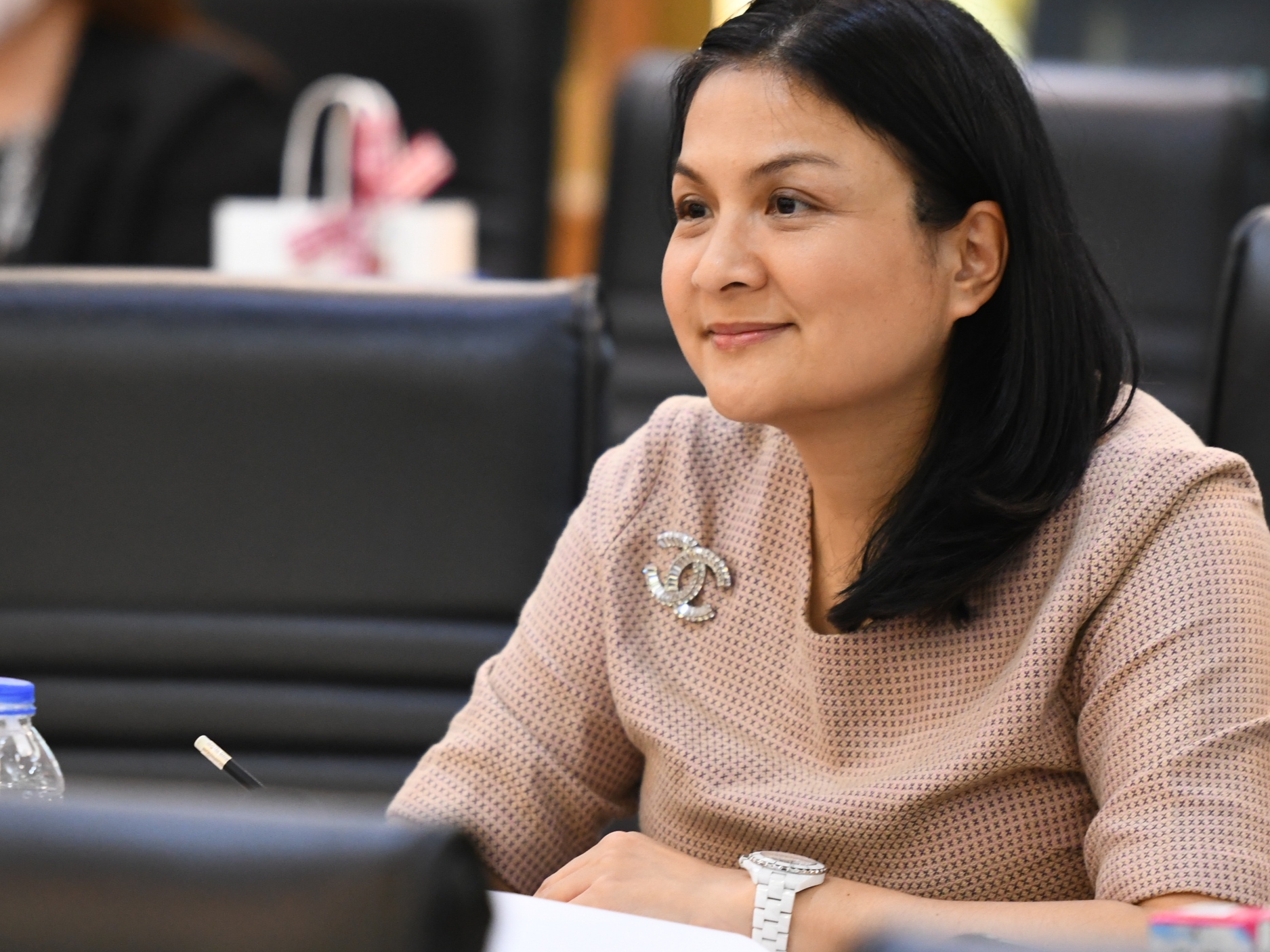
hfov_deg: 6.0
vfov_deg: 4.5
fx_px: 12106
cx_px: 529
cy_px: 472
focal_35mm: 330
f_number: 2.8
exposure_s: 1/125
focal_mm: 175
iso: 1600
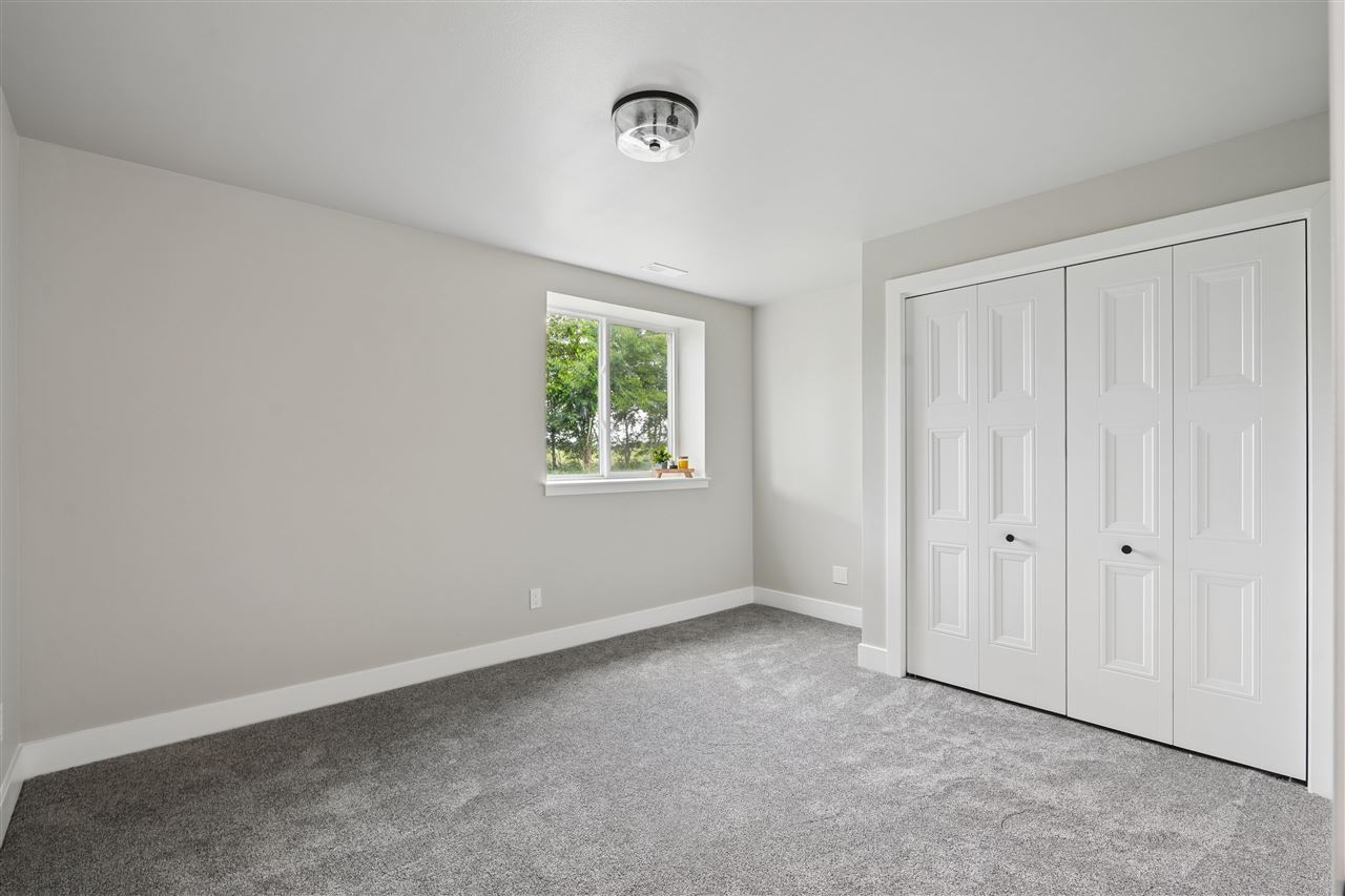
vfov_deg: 70.4
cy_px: 448
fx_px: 635
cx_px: 672
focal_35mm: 17
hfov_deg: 93.3
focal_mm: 17
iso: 400
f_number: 9
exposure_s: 1/6
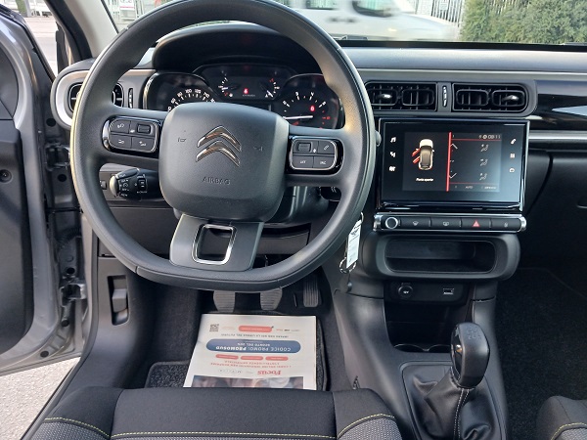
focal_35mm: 27
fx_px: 458
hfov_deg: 65.3
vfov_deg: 51.4
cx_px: 294
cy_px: 220
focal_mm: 3.98
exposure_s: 1/50
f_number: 1.8
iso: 160
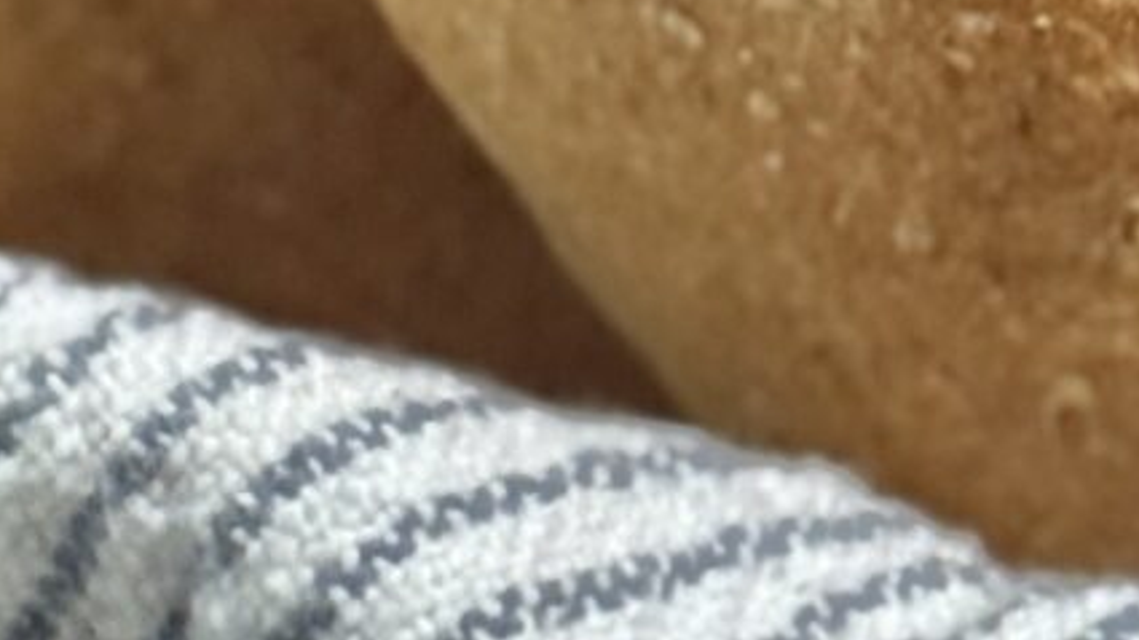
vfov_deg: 3.8
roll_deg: -0.6
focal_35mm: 315
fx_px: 9513
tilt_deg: -34.1
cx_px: 2136
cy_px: -386
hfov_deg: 6.7
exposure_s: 1/40
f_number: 1.78
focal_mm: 6.76
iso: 320
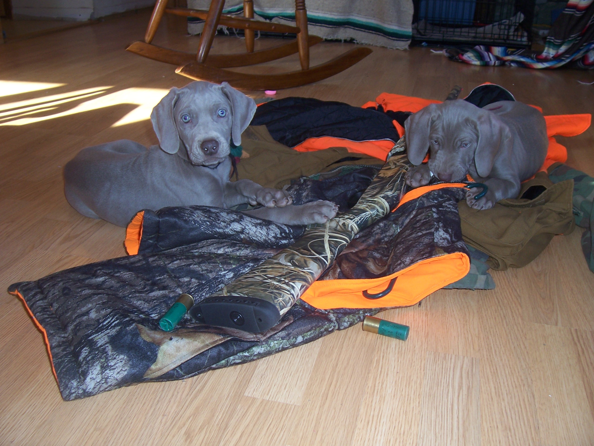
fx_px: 583
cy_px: 223
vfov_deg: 41.8
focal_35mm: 34
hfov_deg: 54.0
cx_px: 297
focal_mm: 5.6
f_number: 2.7
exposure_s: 1/60
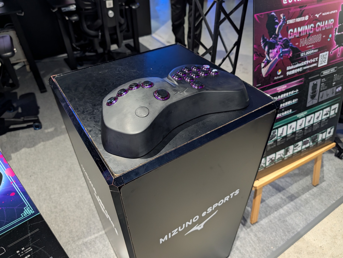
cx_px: 172
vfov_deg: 56.9
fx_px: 238
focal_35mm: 24
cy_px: 129
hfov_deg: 71.5
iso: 590
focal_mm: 6.9
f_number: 1.68
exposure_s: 1/50
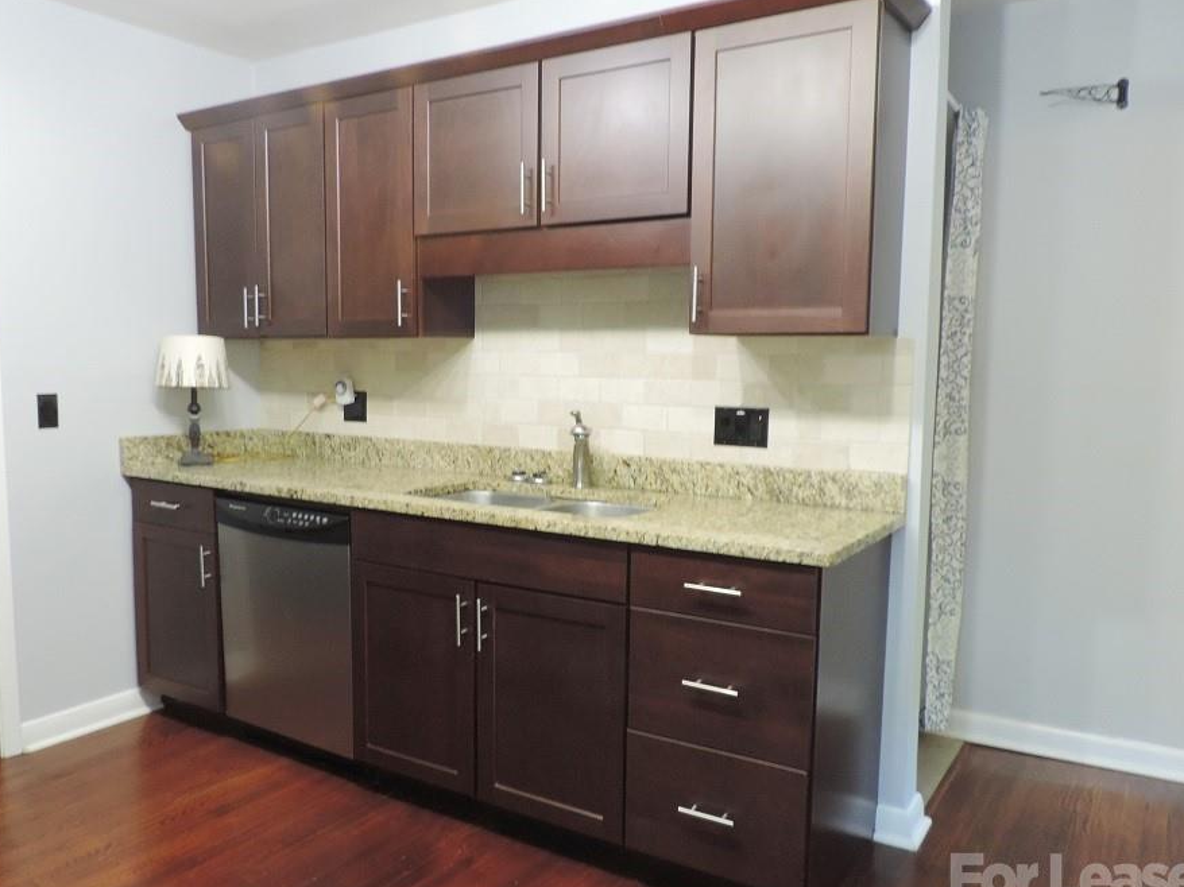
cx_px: 519
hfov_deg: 63.2
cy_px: 468
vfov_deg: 49.7
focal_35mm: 28
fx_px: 957
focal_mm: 4.3
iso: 400
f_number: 3
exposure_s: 1/15
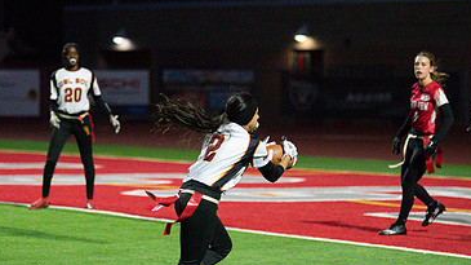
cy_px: 136
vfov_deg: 5.4
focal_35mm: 225
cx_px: 203
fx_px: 2809
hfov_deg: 9.6
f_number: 2.8
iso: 14400
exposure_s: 1/2500
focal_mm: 135
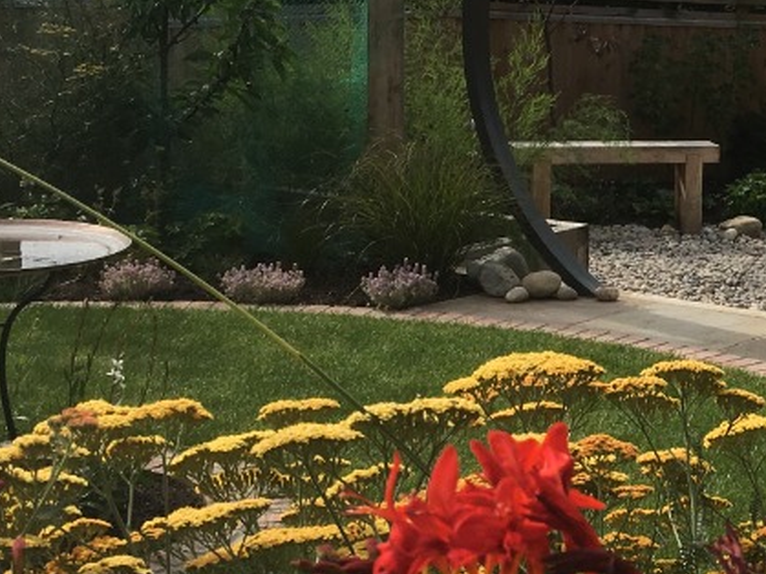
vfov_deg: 17.7
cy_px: 199
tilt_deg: -7.4
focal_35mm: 83
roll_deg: -1.6
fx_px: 1836
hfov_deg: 22.4
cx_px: 823
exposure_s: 1/1832
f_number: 2.2
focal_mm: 4.15
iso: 25
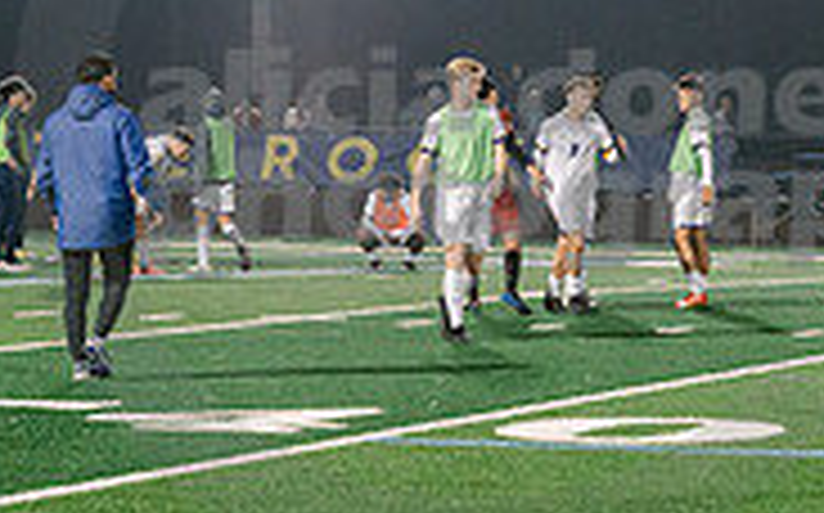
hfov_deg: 9.3
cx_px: 455
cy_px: 142
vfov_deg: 5.8
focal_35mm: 226
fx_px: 5071
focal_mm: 70
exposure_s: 1/200
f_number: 4.5
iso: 2500
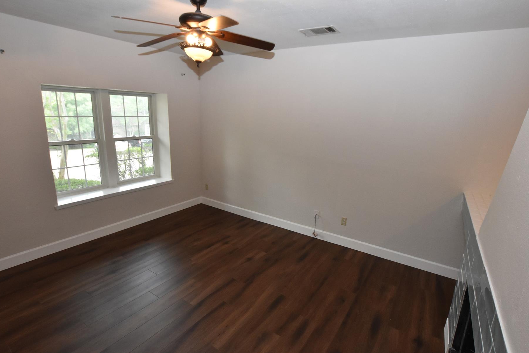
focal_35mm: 17
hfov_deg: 93.2
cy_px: 172
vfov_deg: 70.4
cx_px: 277
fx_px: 250
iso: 1800
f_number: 5.6
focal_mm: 10
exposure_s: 1/200
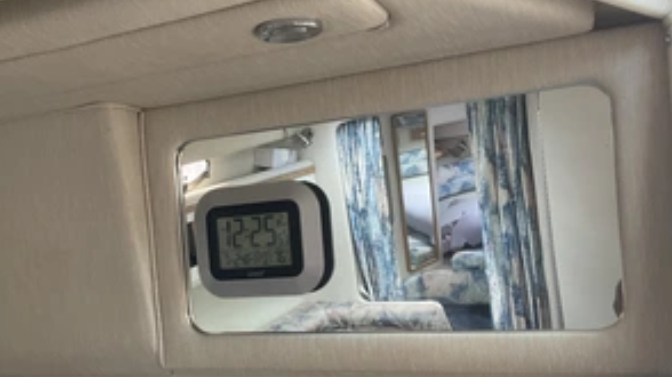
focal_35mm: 43
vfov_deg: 27.5
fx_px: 766
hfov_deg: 47.2
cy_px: 244
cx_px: 288
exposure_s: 1/122
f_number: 1.8
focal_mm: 3
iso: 64
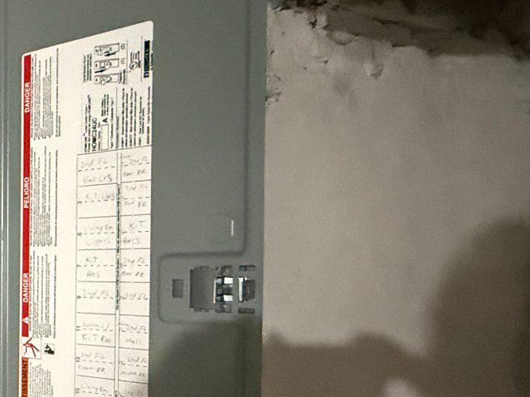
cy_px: 294
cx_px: -184
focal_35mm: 43
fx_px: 658
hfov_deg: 31.7
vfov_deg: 33.0
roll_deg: +0.9
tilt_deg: -0.8
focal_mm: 2.22
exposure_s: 1/30
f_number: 2.2
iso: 1250
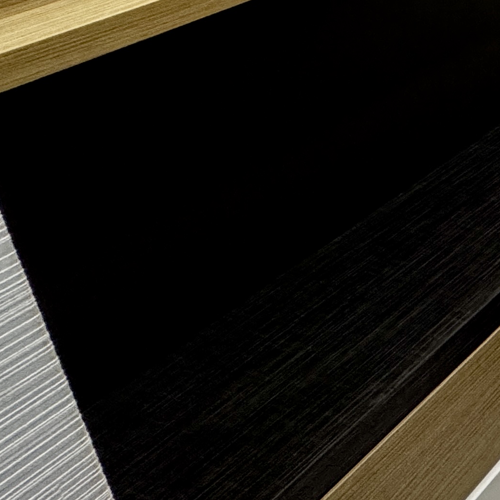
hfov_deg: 20.5
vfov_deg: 29.2
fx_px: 784
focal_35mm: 48
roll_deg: +0.2
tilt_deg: -15.4
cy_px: -136
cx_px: 953
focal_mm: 2.22
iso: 250
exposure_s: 1/100
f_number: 2.2
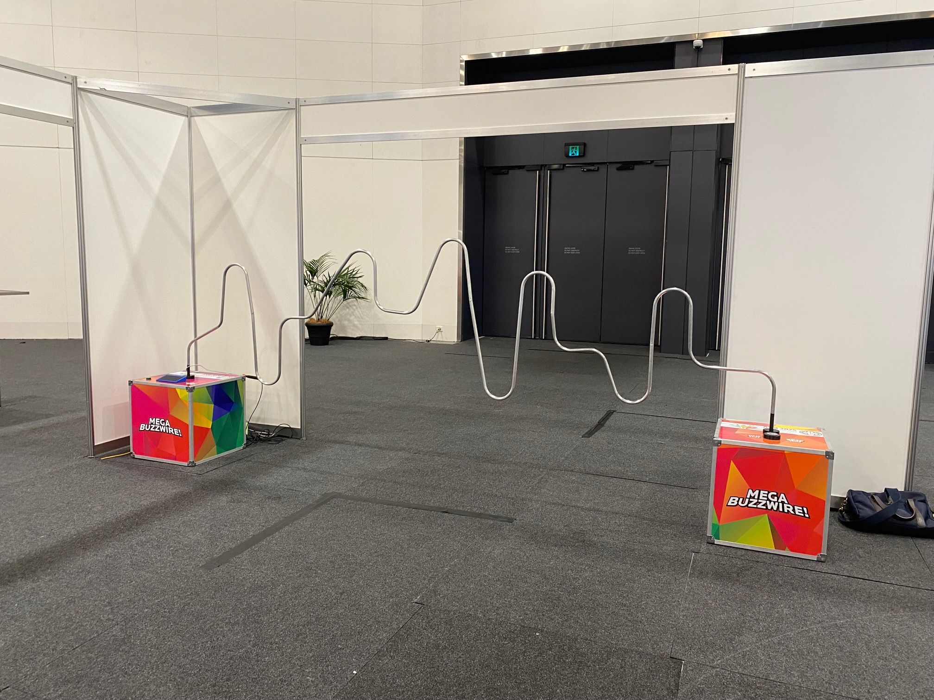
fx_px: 702
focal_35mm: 26
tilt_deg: -7.9
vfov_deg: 53.1
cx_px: 467
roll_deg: +0.2
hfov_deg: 67.3
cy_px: 350
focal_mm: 4.25
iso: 125
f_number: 1.8
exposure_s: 1/50
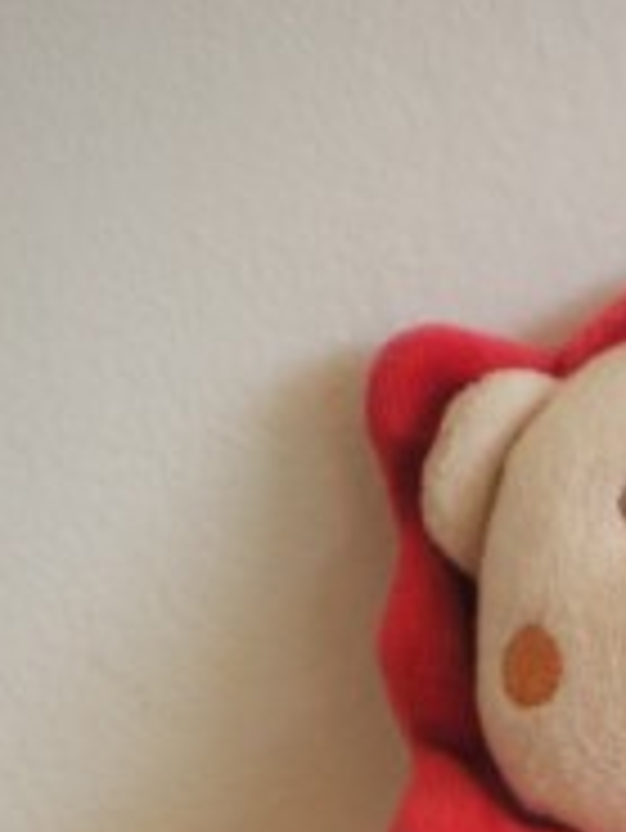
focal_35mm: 107
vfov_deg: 17.0
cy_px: 1151
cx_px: 761
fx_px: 2577
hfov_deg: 13.5
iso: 138
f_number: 3.1
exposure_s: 1/54.8
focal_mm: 6.3
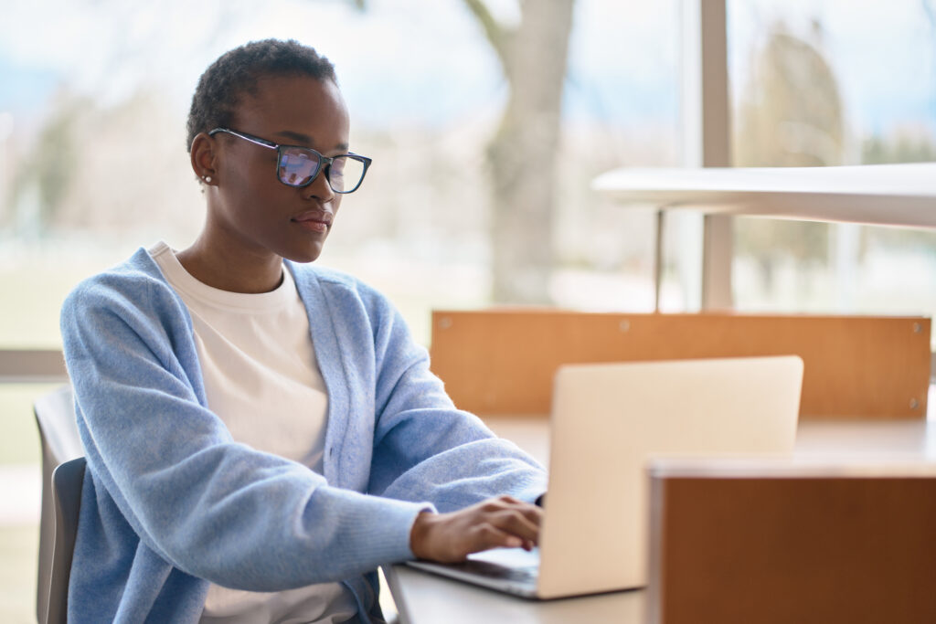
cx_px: 468
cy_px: 312
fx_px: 2210
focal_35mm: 85
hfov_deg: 23.9
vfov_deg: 16.1
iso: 250
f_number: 2
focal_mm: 85
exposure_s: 1/250
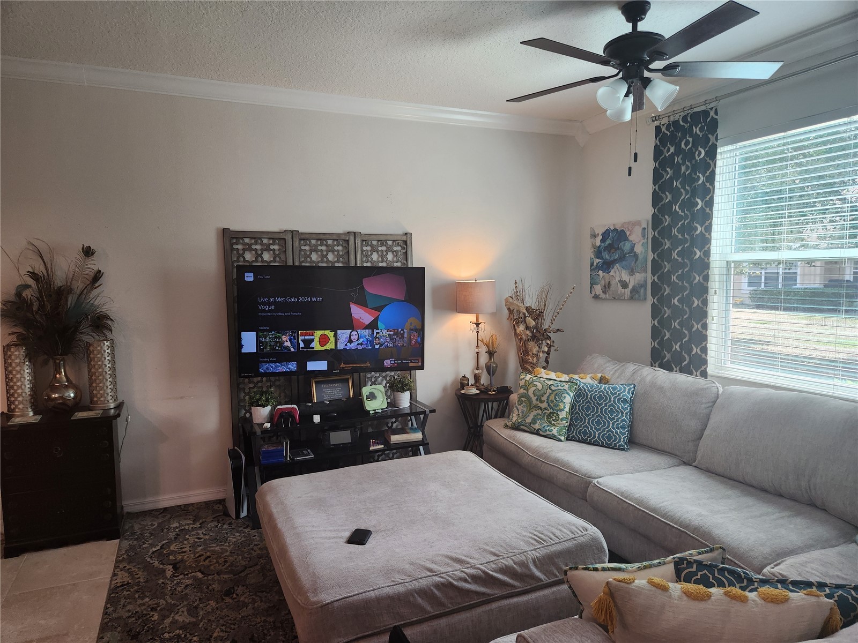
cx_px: 429
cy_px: 322
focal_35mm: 23
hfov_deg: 73.9
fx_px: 570
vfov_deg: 58.9
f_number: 1.8
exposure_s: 1/120
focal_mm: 5.4
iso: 160
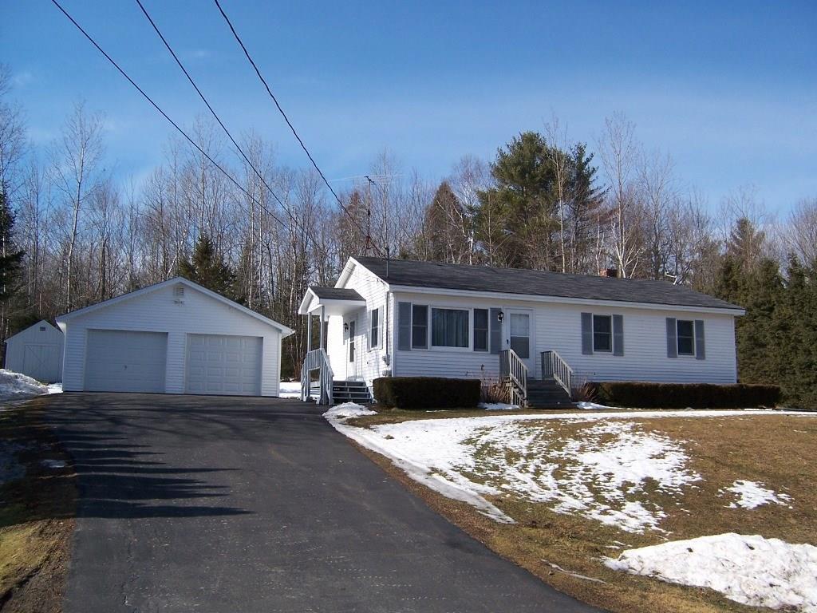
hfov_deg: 55.4
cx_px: 408
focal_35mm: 33
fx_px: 779
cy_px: 306
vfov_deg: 42.9
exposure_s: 1/1000
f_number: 3.4
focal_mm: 5.5
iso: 80
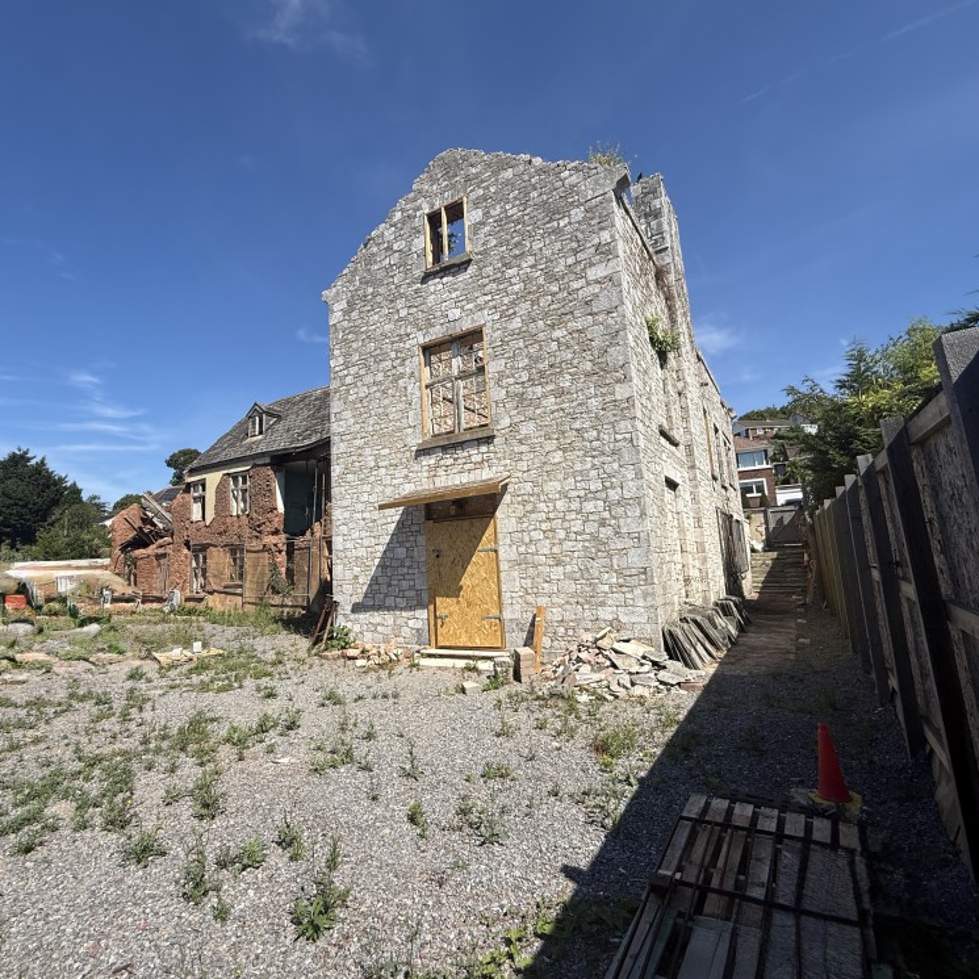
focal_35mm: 17
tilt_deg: +8.8
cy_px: 488
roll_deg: +2.2
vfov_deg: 84.0
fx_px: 544
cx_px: 459
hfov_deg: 83.9
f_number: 2.2
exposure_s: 1/2717
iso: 50
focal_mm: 2.22
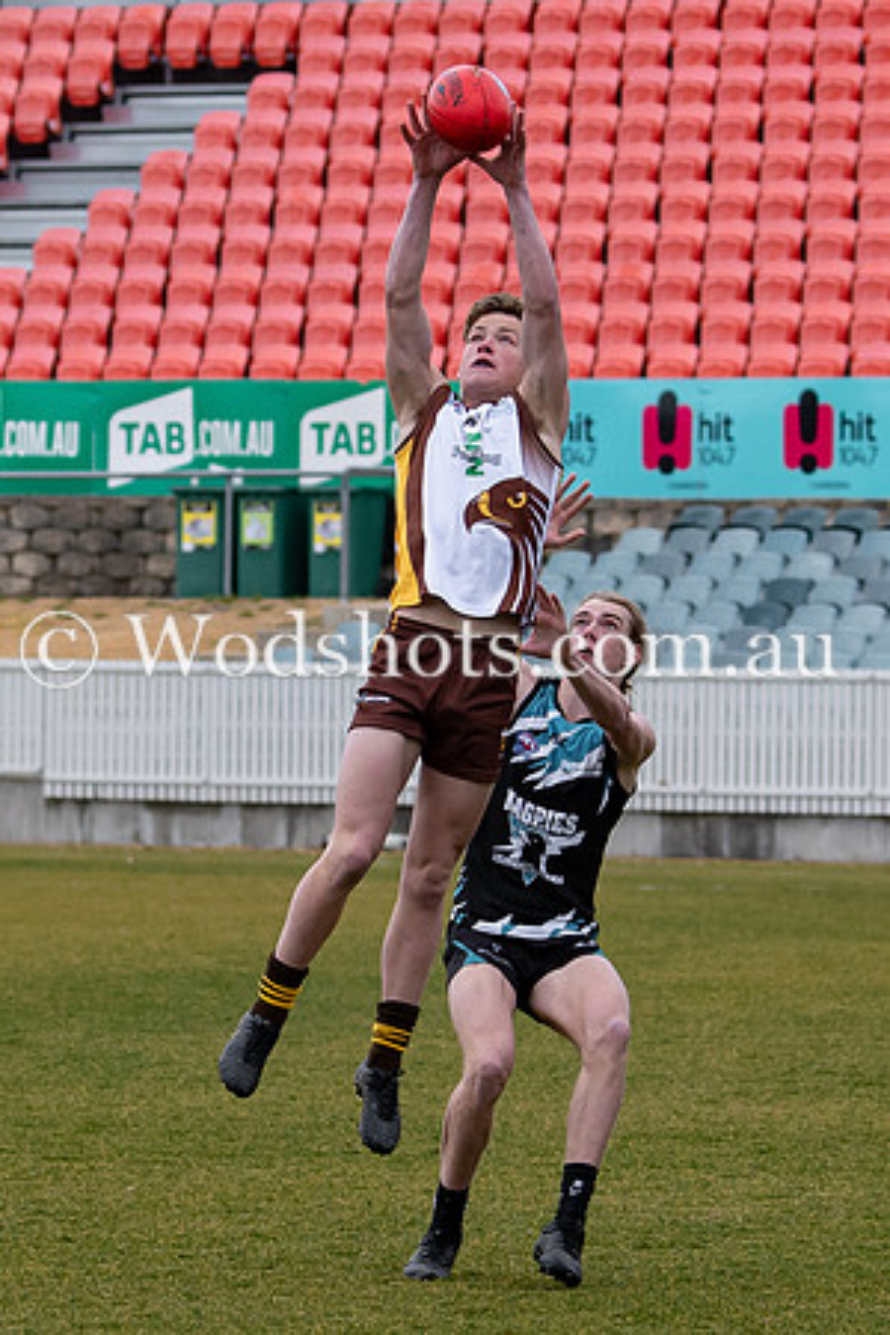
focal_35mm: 387
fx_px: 14334
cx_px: 389
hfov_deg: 3.6
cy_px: 793
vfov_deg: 5.3
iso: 250
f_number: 3.5
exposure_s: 1/1000
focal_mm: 82
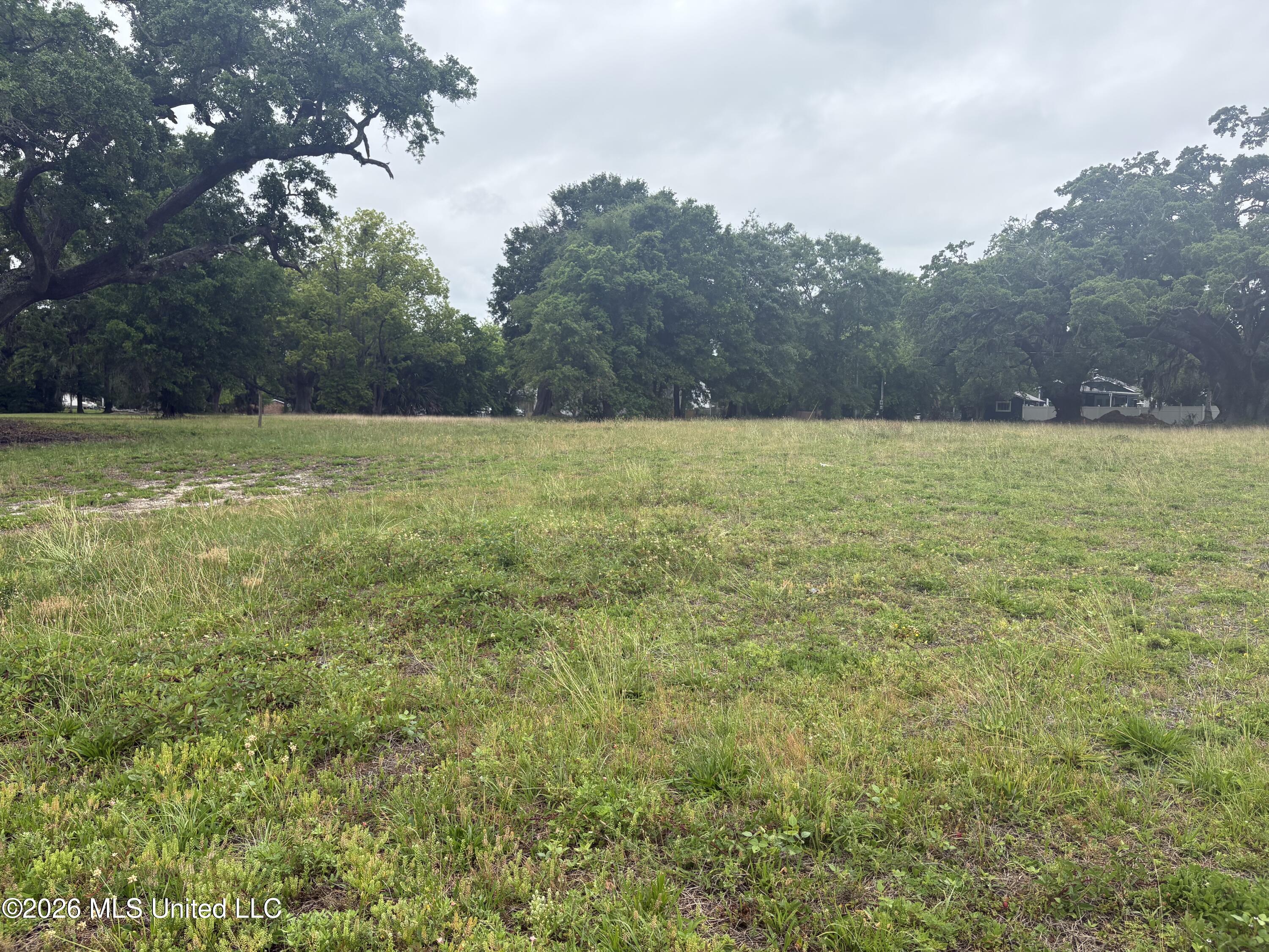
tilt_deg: -1.2
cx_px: 634
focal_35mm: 26
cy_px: 476
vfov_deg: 53.1
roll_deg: -1.3
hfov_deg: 67.3
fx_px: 953
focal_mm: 5.96
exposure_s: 1/2012
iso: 50
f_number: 1.6
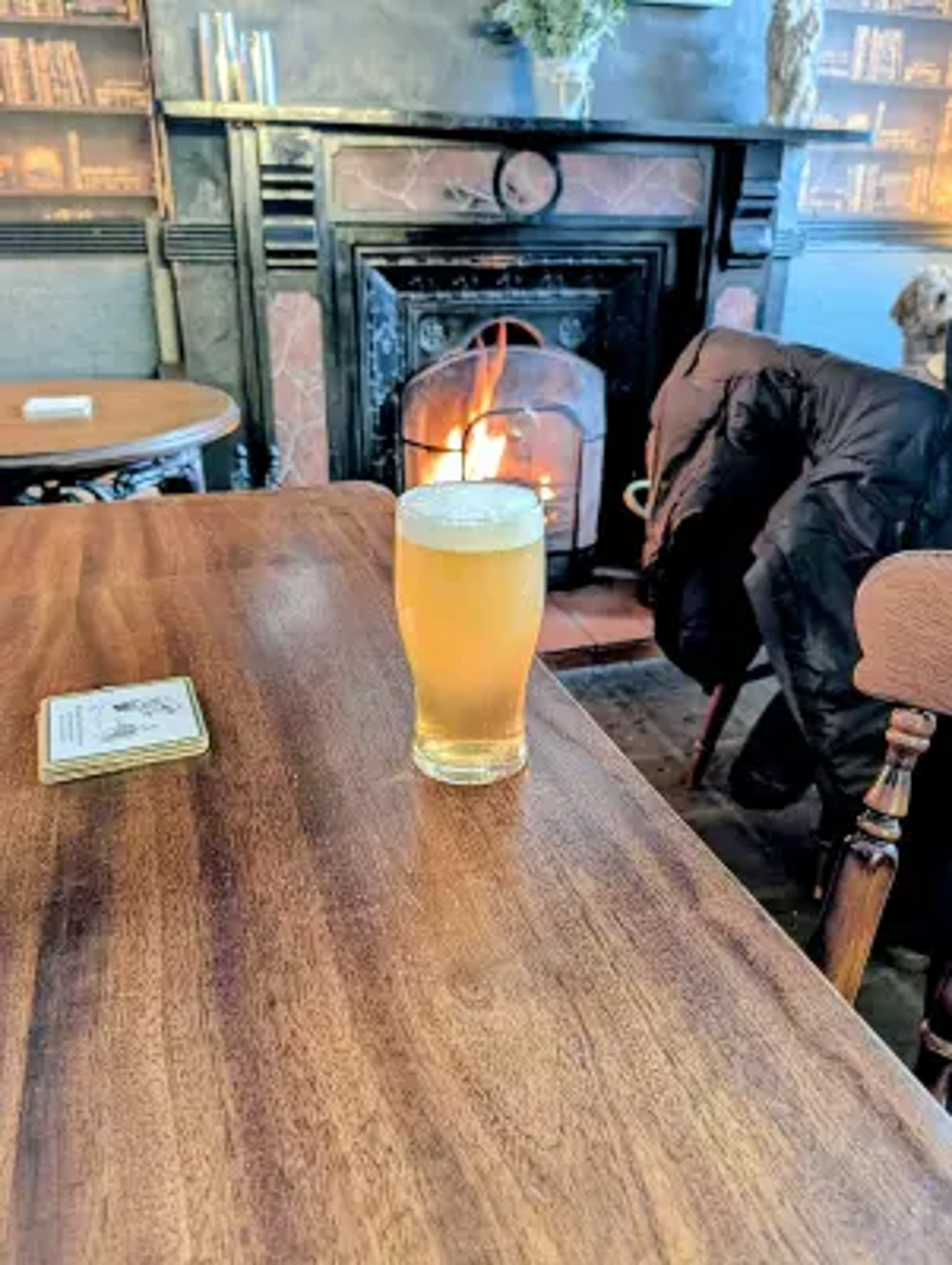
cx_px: 476
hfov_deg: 56.9
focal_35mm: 24
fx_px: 878
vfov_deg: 71.5
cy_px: 632
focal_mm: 6.9
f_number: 1.68
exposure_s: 1/50
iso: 975
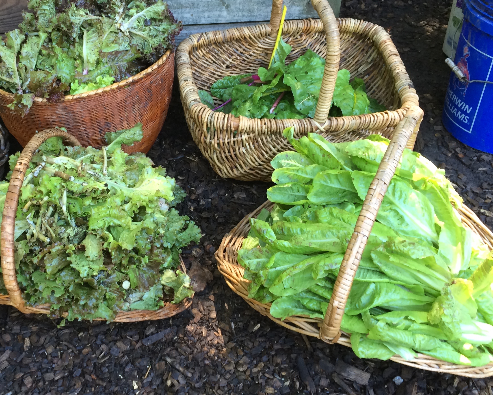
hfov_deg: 42.8
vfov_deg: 35.6
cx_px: 139
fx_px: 613
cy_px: 177
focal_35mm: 42
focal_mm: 4.15
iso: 50
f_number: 2.2
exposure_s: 1/30
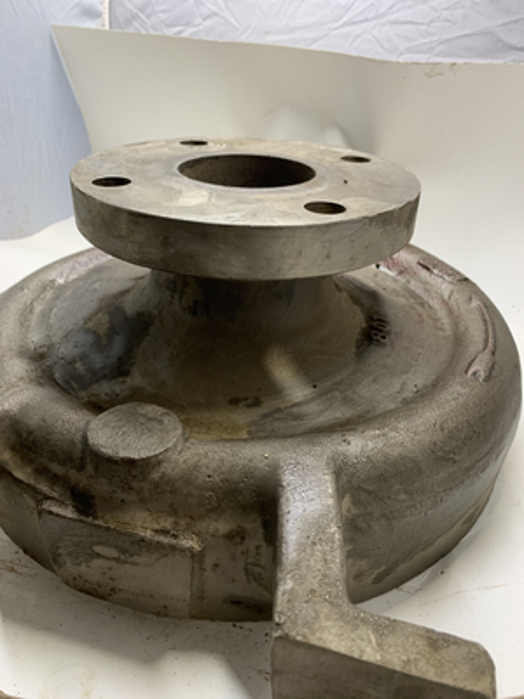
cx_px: 262
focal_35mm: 26
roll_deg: -3.1
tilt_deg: -28.5
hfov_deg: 53.1
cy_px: 350
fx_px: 525
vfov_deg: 67.3
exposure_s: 1/121
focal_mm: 4.25
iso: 80
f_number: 1.8
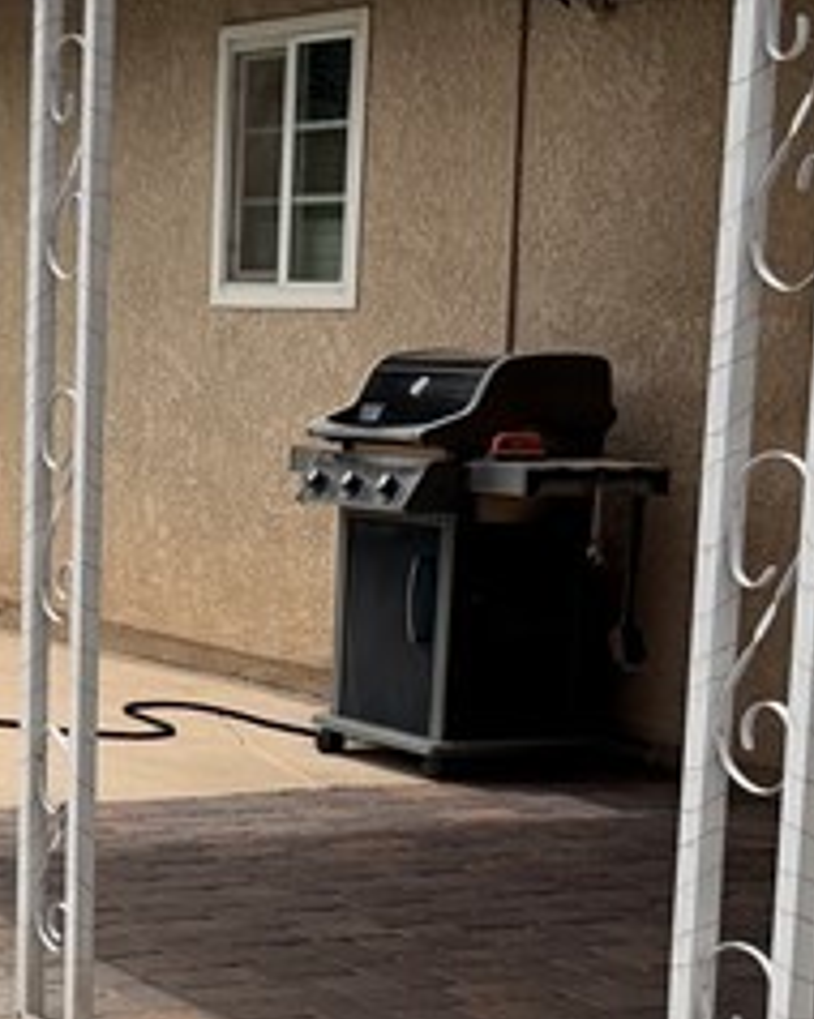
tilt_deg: -8.9
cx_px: -351
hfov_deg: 14.4
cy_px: 745
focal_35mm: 101
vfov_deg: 18.9
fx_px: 3045
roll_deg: -0.3
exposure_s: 1/8130
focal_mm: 6.76
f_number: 1.78
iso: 80
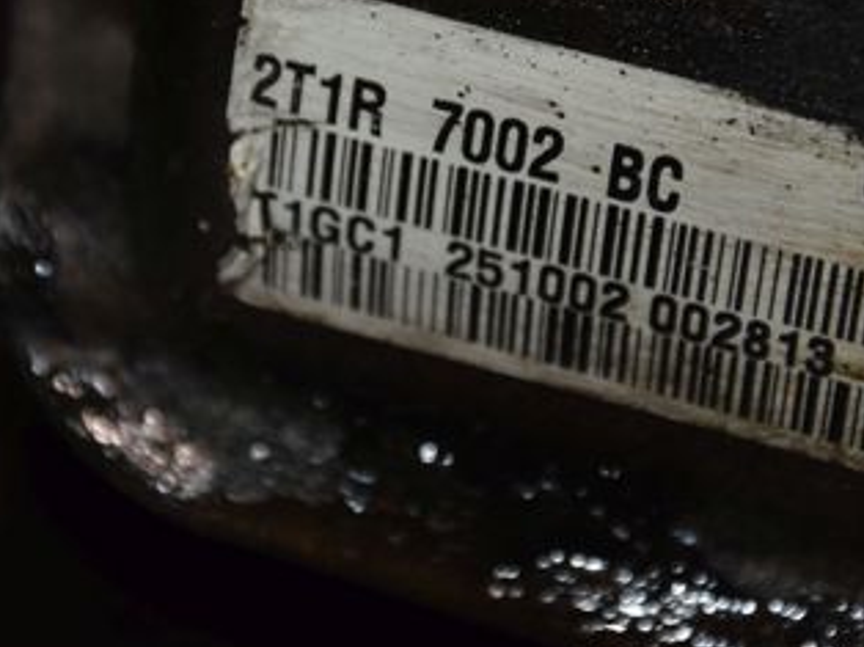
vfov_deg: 4.8
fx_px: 7706
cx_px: 432
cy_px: 88
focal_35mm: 309
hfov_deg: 6.4
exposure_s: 1/60
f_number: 5.6
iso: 800
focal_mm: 105
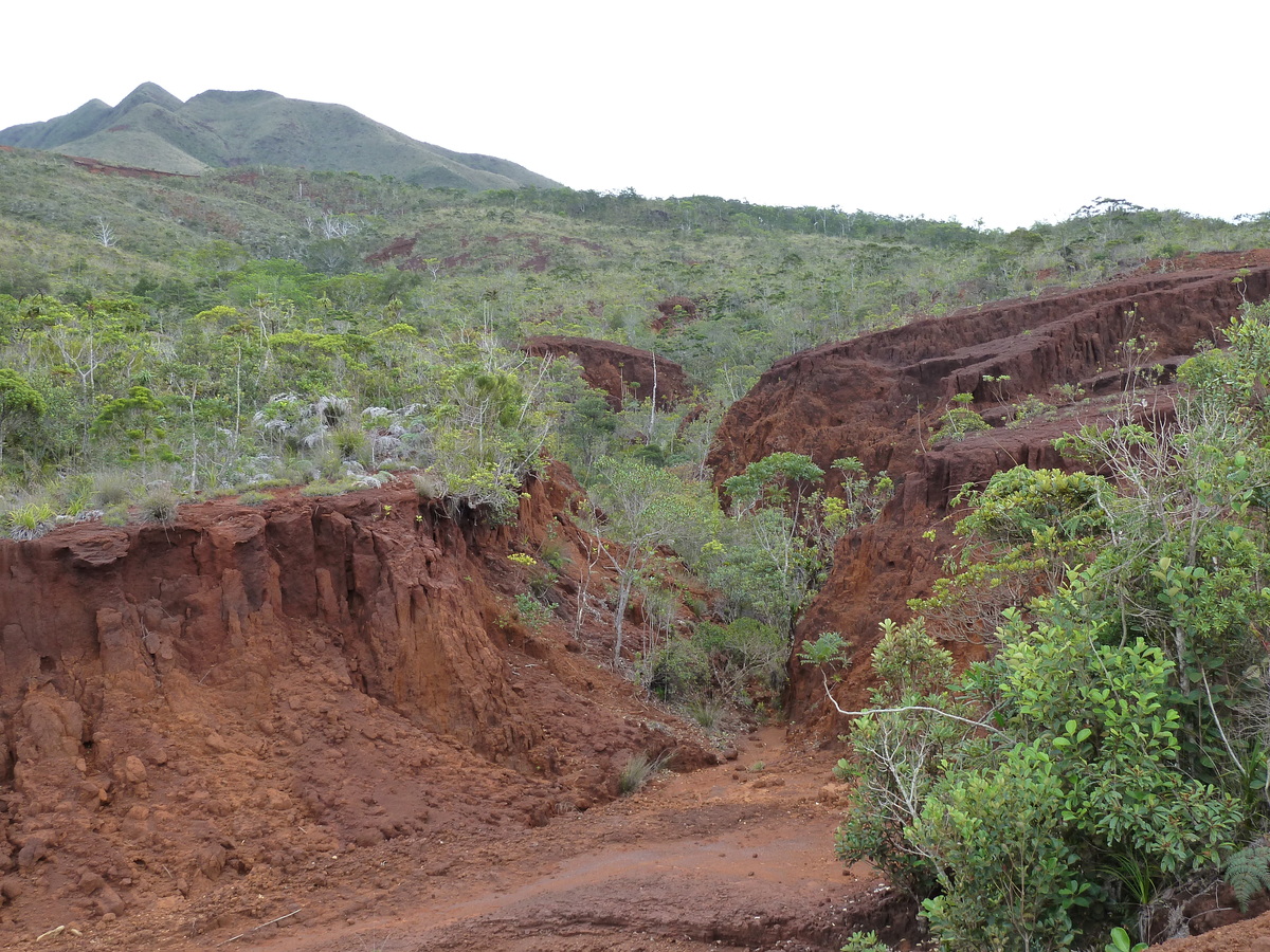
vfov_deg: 34.3
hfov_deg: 44.8
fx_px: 1541
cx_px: 635
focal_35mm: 42
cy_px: 476
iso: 125
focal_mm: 6.9
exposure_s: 1/125
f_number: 4
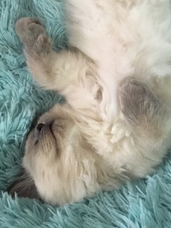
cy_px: 35
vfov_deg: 32.5
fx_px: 375
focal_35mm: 57
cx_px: 66
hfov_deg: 25.6
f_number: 2.2
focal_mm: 4.15
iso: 250
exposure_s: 1/25
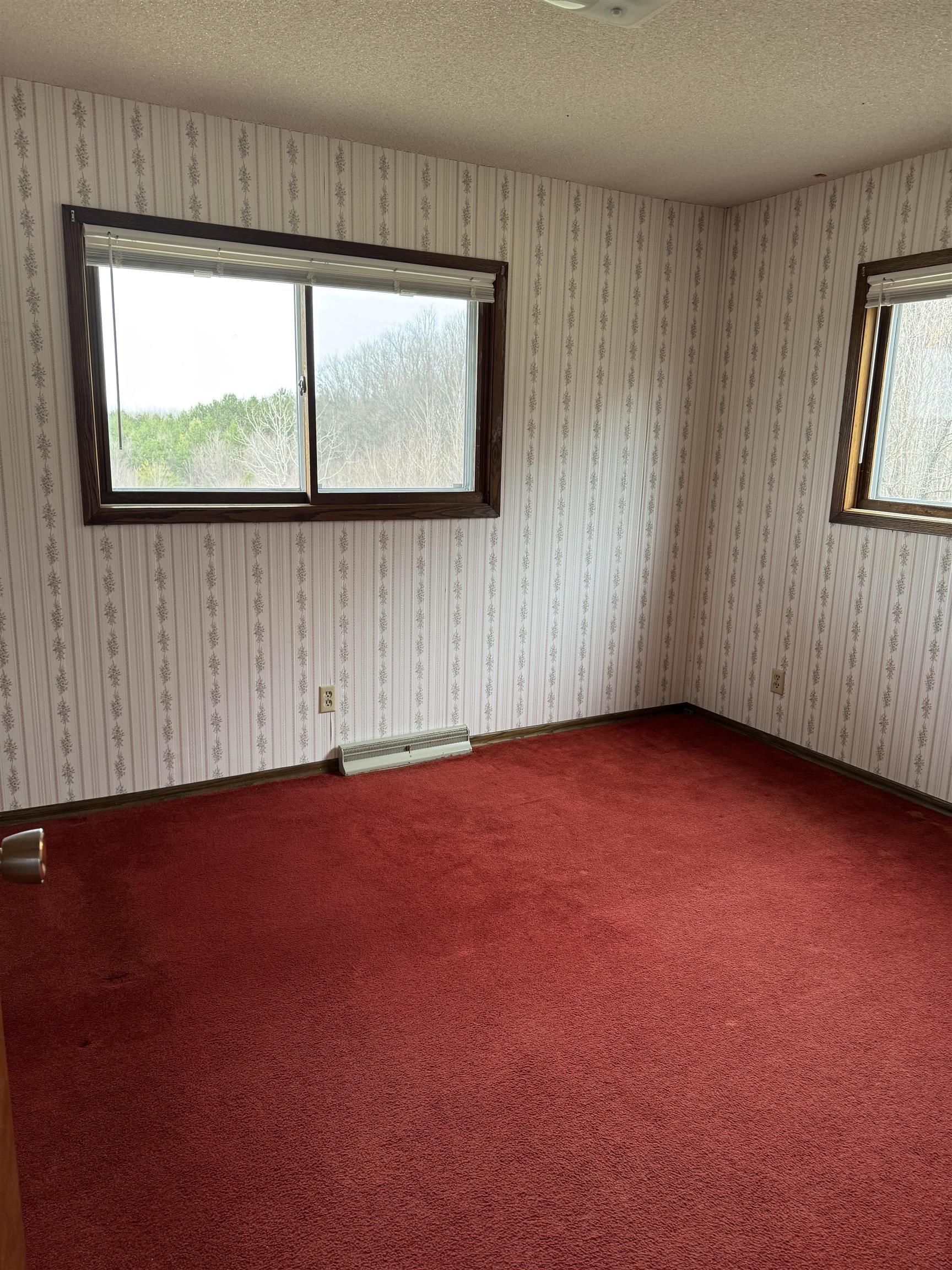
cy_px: 635
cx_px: 476
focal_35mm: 24
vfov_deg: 71.6
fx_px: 880
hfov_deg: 56.8
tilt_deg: -12.8
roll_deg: -1.8
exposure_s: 1/60
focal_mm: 6.76
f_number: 1.78
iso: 250
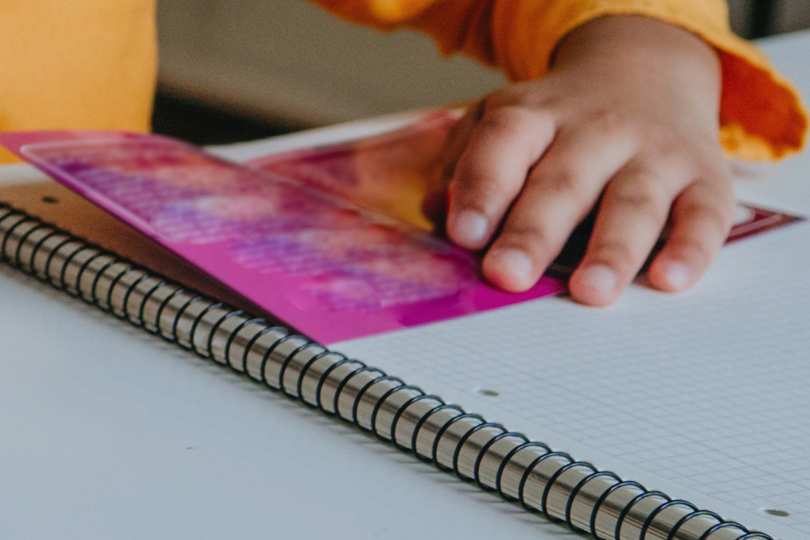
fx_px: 2969
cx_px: -836
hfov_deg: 13.3
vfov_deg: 10.1
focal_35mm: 132
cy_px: -201
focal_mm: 24
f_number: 4
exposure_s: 1/320
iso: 500
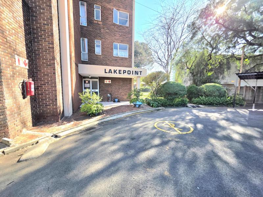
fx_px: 99
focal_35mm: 13
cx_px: 132
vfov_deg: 89.9
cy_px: 98
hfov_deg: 106.2
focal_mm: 2.2
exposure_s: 1/435
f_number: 1.9
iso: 40
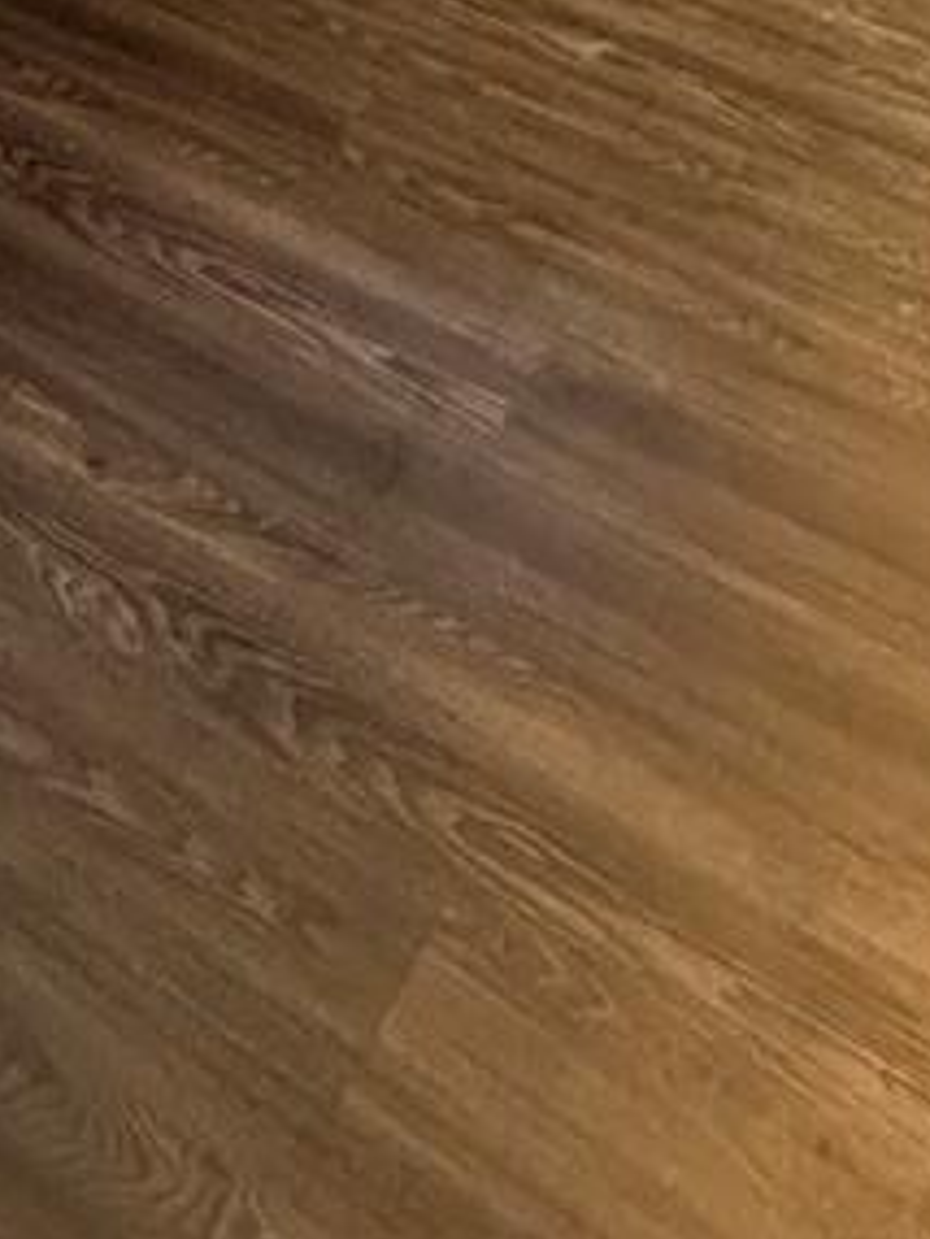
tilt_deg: -16.1
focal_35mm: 59
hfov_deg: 24.2
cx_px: 96
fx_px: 2112
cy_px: -635
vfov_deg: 24.8
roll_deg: -1.8
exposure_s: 1/60
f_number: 2.2
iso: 800
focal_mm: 2.22
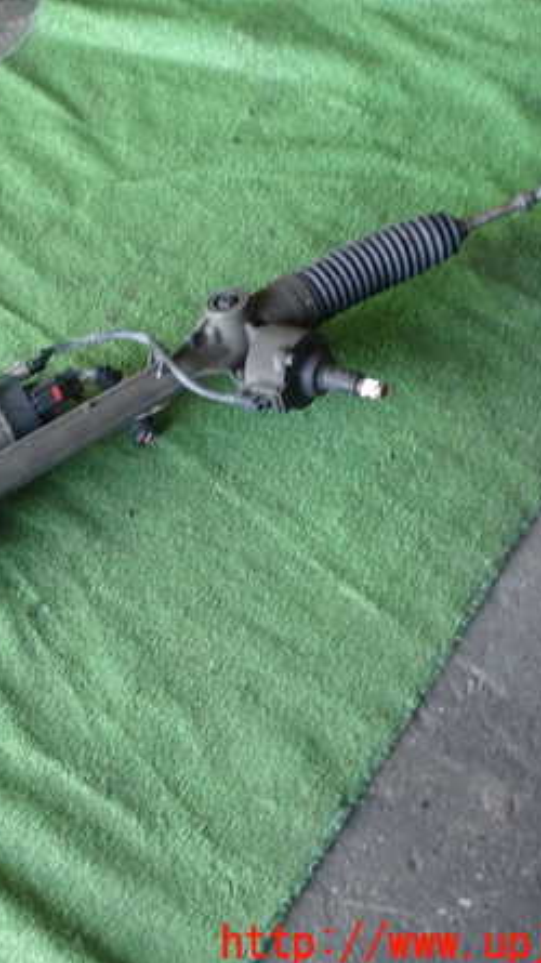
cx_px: 61
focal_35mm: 47
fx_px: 1200
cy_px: 485
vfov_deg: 43.7
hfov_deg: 24.7
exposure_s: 1/50
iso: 200
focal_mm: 5.79
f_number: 2.4
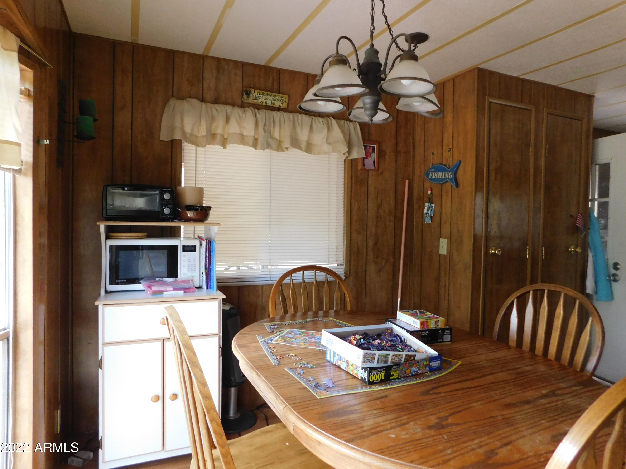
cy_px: 234
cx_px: 313
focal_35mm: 23
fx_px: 416
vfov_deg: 58.9
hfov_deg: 73.9
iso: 280
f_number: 3
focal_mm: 4
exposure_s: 1/30
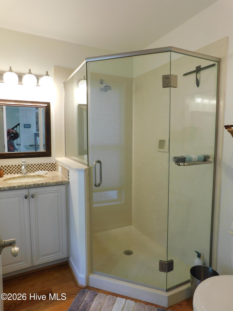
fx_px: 206
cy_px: 156
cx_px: 116
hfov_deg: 58.9
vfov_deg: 73.9
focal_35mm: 23
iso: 125
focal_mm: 4
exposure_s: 1/30
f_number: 3
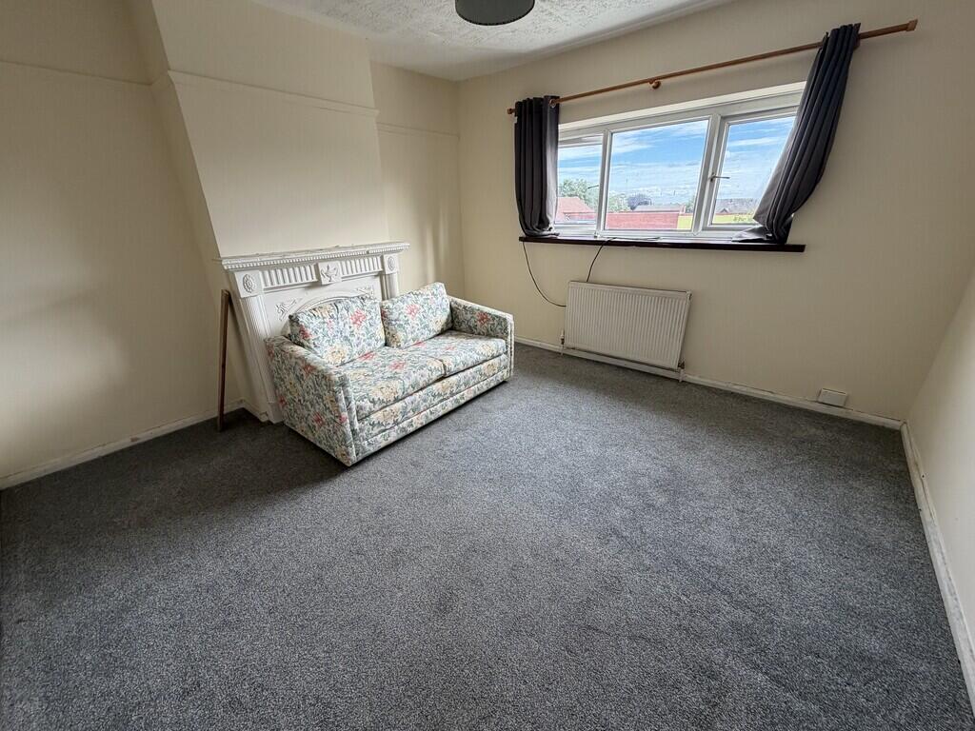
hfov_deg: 102.1
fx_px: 394
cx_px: 488
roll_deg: +2.6
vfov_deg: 85.7
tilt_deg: -20.8
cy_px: 366
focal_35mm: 14
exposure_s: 1/121
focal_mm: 2.22
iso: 125
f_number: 2.2
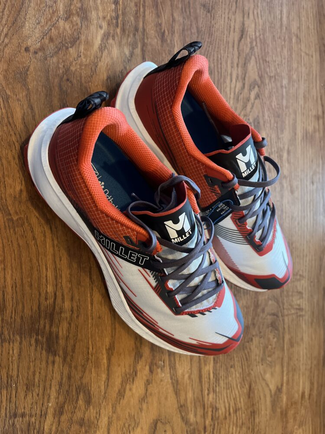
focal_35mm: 26
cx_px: 162
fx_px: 325
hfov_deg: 53.1
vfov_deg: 67.3
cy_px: 217
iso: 400
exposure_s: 1/60
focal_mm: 5.1
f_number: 1.6
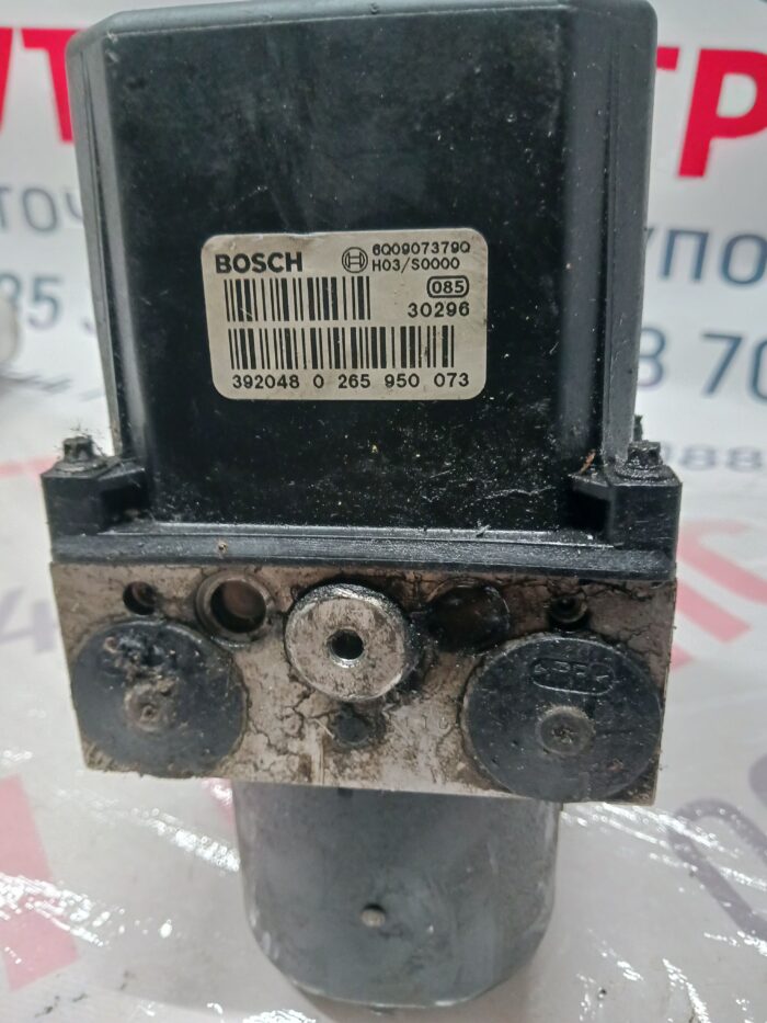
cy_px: 512
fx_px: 797
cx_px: 384
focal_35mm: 27
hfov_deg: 51.4
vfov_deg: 65.3
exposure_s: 1/20
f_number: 1.8
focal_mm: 4
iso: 500
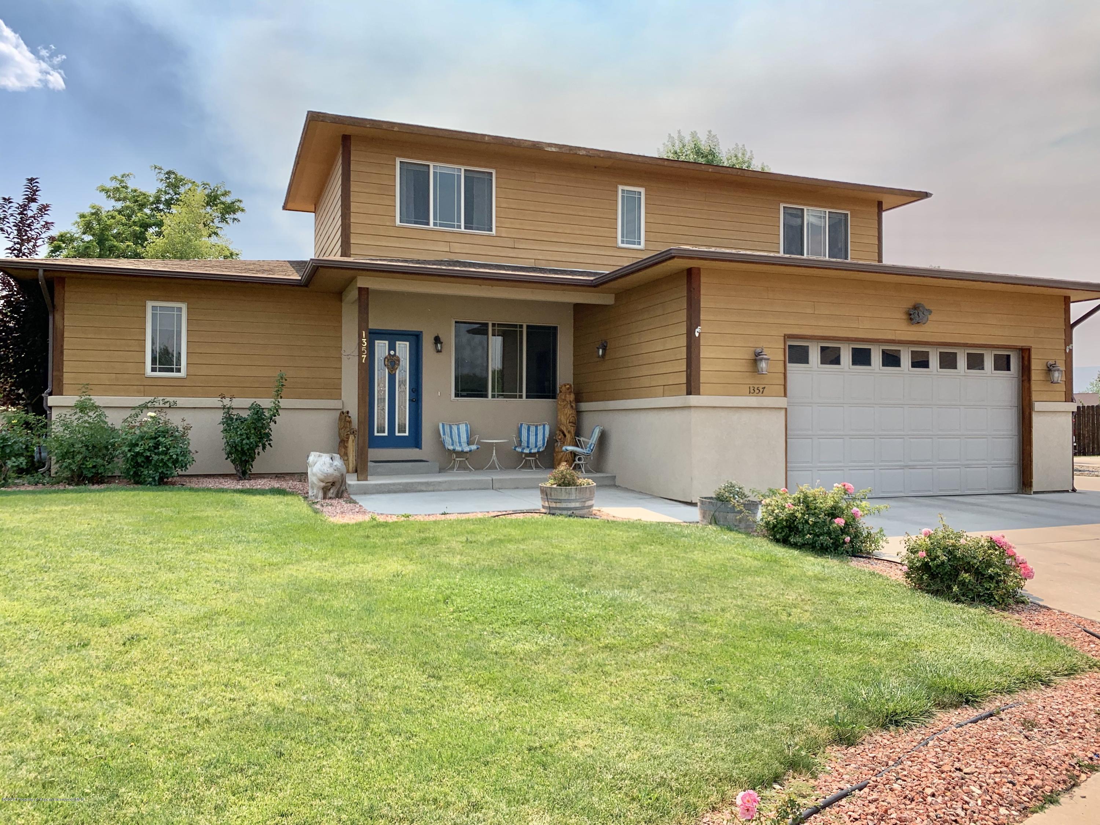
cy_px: 412
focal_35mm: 26
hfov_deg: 67.3
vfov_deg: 53.1
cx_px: 550
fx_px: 826
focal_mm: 4.25
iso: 25
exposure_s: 1/1916
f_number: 1.8
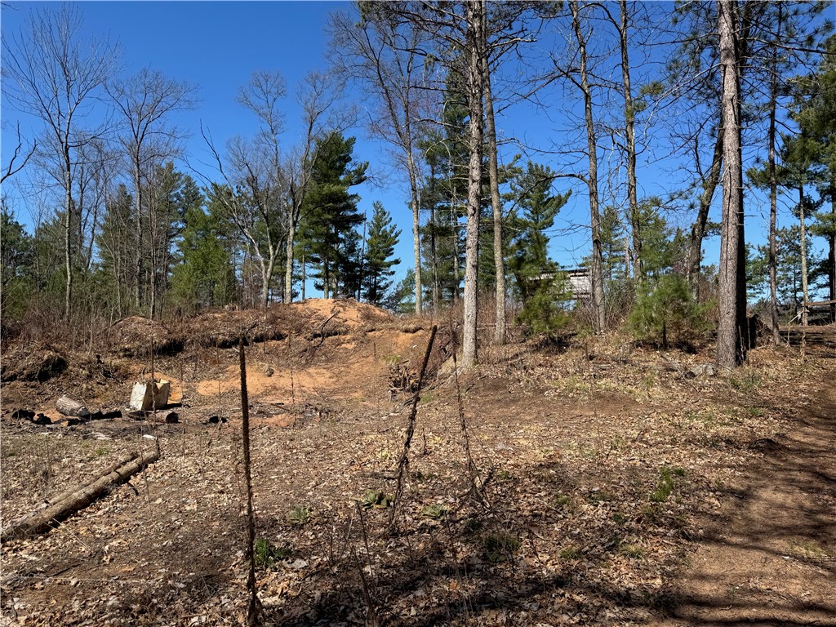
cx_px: 418
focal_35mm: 24
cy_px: 314
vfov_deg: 56.8
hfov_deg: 71.6
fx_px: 580
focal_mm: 6.76
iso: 80
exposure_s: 1/3597
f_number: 1.78
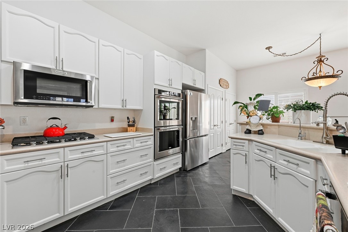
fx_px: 135
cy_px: 116
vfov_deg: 81.2
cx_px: 174
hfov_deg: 104.3
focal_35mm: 14
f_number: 10
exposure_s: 1/160
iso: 500
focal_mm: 14
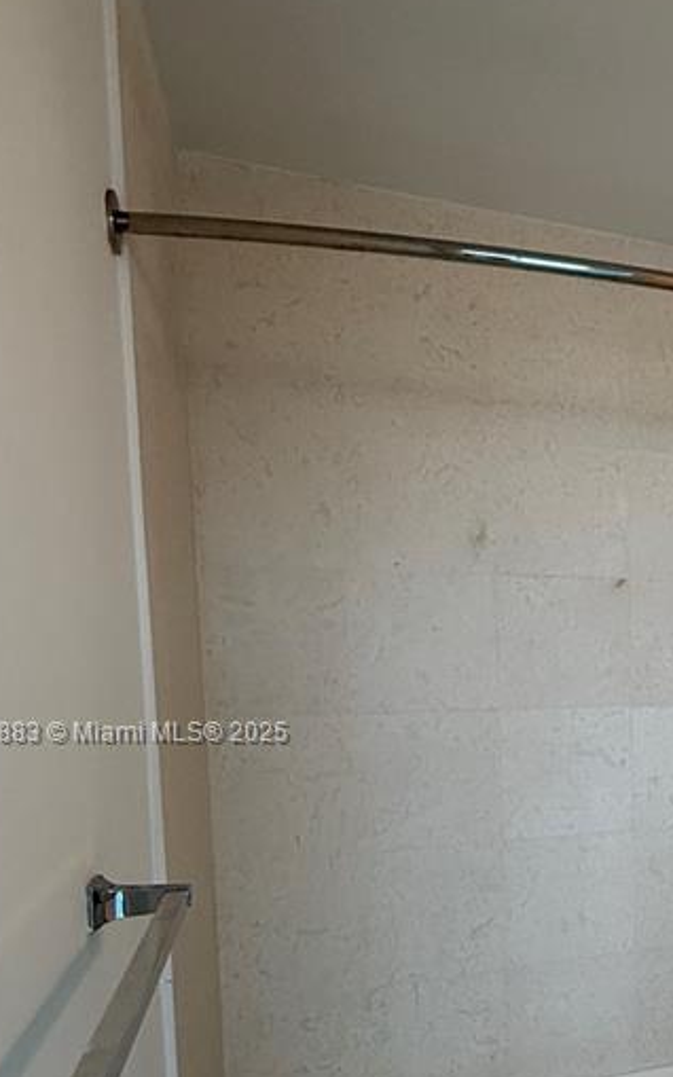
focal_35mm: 35
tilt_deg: -3.6
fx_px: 1027
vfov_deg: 54.0
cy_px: 734
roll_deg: -0.5
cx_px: 853
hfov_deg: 29.8
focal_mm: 2.22
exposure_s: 1/120
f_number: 2.2
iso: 125
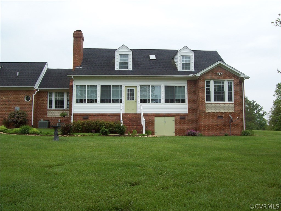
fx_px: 292
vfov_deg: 39.7
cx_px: 140
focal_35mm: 36
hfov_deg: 51.4
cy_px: 106
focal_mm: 6
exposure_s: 1/405
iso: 80
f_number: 4.8
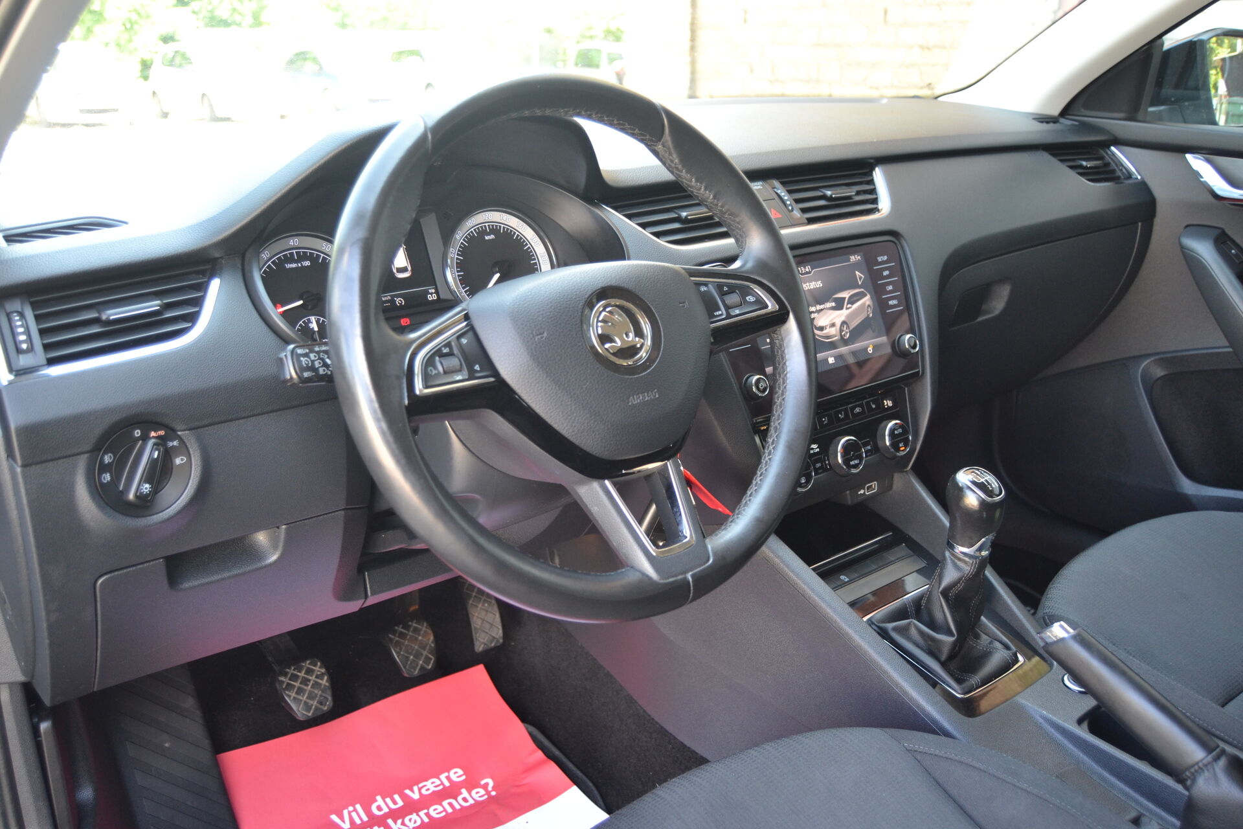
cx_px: 622
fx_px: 1036
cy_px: 414
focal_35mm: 30
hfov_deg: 61.9
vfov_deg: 43.6
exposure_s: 1/60
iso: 400
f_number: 3.5
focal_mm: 20
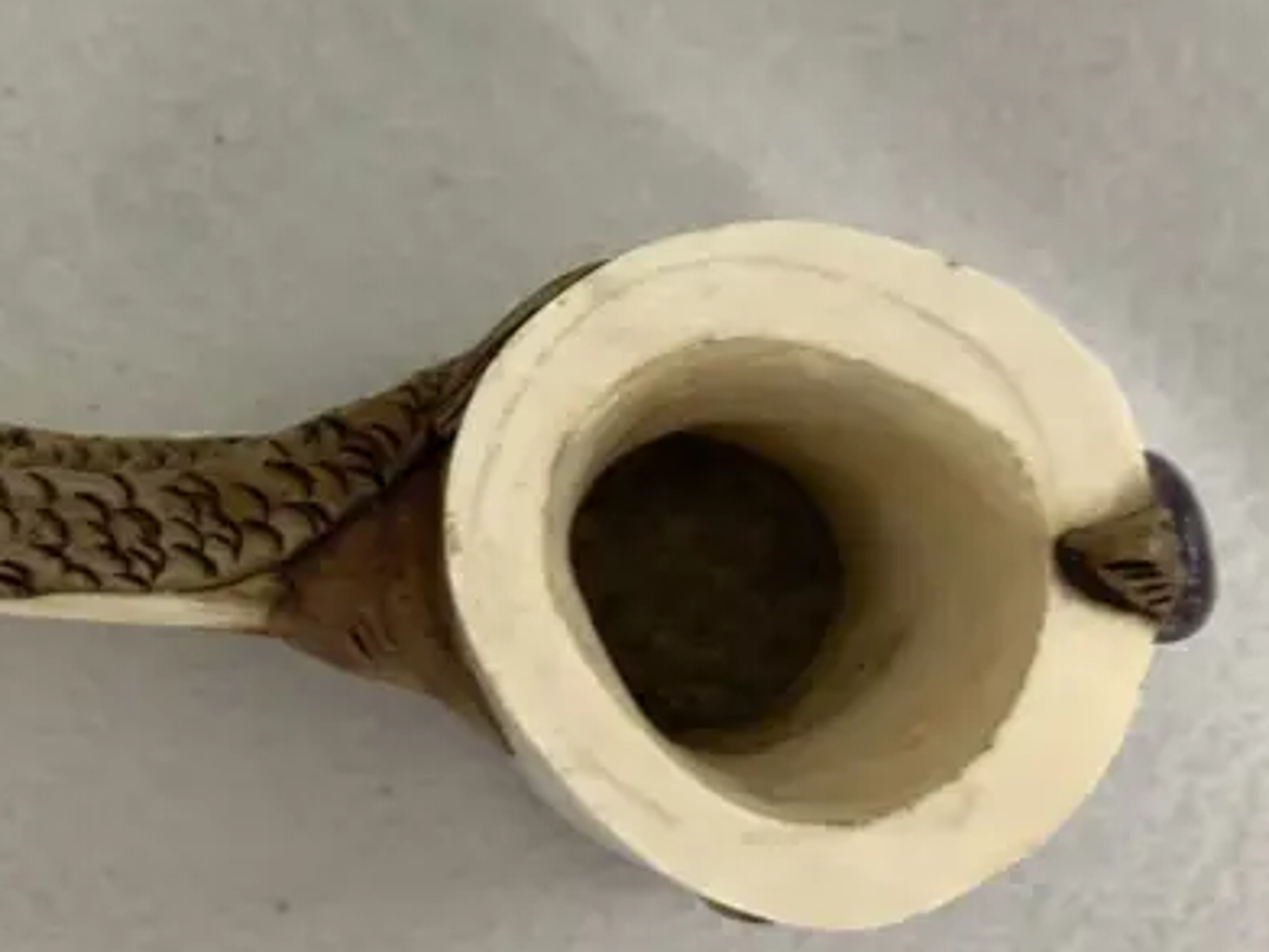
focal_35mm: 68
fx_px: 2493
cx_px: 113
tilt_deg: -82.3
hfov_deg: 27.5
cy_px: 236
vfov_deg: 21.4
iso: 100
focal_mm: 4.25
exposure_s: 1/50
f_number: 1.8
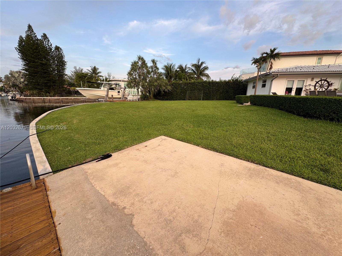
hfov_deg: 102.1
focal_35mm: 14
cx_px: 171
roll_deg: -0.9
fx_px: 138
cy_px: 128
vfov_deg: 85.7
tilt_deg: -14.9
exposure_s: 1/141
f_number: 2.2
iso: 40
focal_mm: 2.22
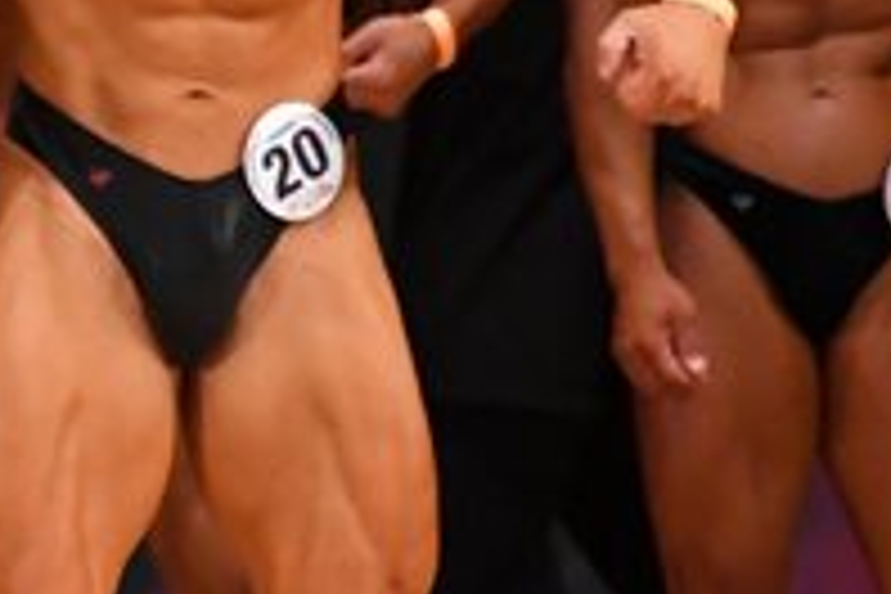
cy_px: 180
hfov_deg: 1.8
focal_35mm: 1114
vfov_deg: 1.2
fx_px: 27569
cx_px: -686
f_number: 5.6
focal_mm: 190
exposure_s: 1/400
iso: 4500
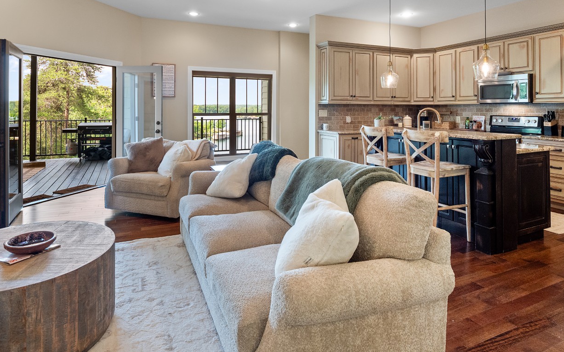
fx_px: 307
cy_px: 107
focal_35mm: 20
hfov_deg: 85.0
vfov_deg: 57.8
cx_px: 265
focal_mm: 8
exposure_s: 1/15
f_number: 5.6
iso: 400
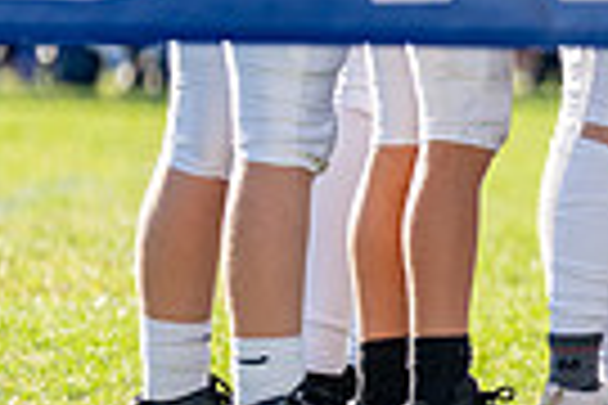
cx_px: 1017
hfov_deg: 2.8
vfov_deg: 1.9
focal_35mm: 727
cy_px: 243
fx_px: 12277
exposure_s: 1/2500
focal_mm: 159
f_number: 2.8
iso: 320
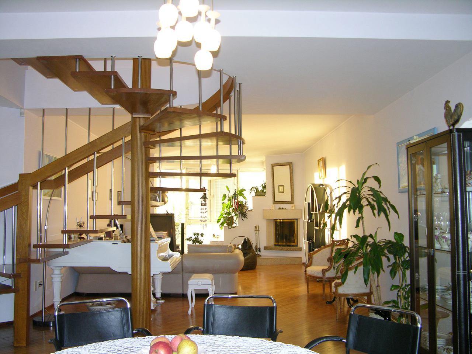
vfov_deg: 40.7
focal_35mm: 35
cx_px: 236
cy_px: 177
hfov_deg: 52.6
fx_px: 477
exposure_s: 1/30
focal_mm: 8.9
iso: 100
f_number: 2.8
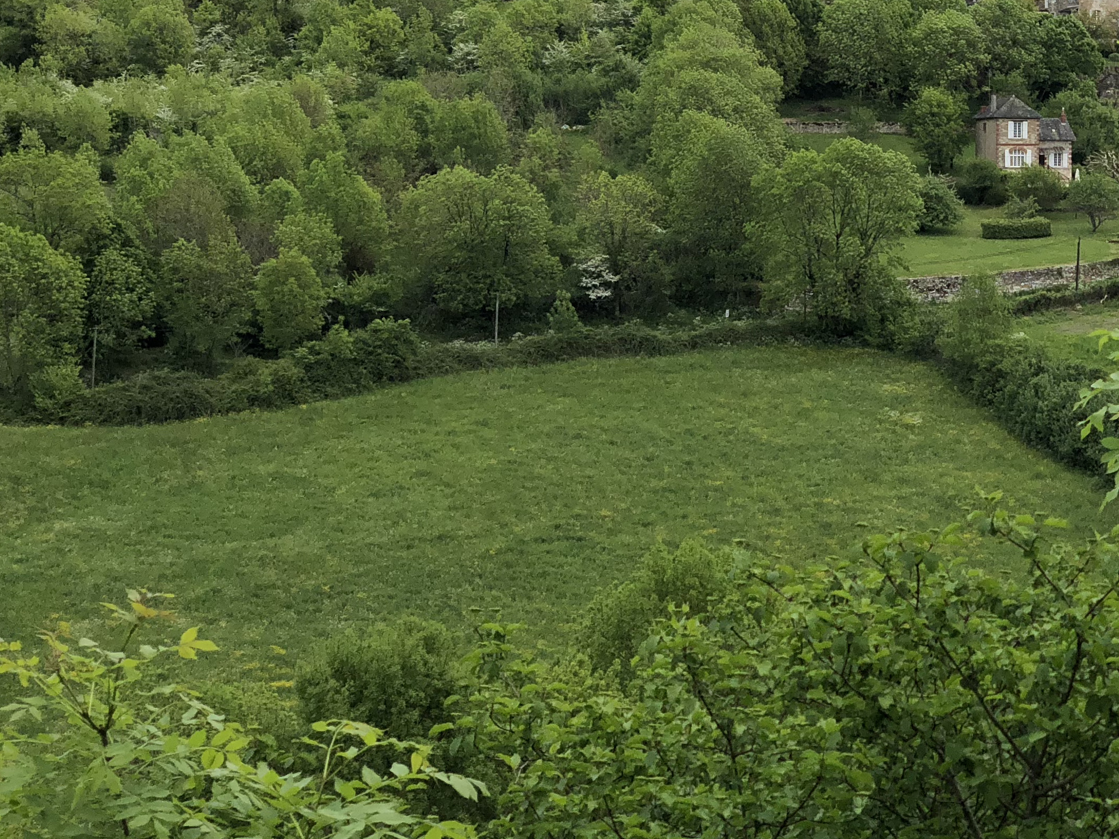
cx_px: 1003
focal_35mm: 99
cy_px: 75
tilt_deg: +3.1
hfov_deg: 19.5
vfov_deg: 14.8
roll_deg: +0.2
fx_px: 3200
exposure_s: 1/1066
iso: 16
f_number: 2.4
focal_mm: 6
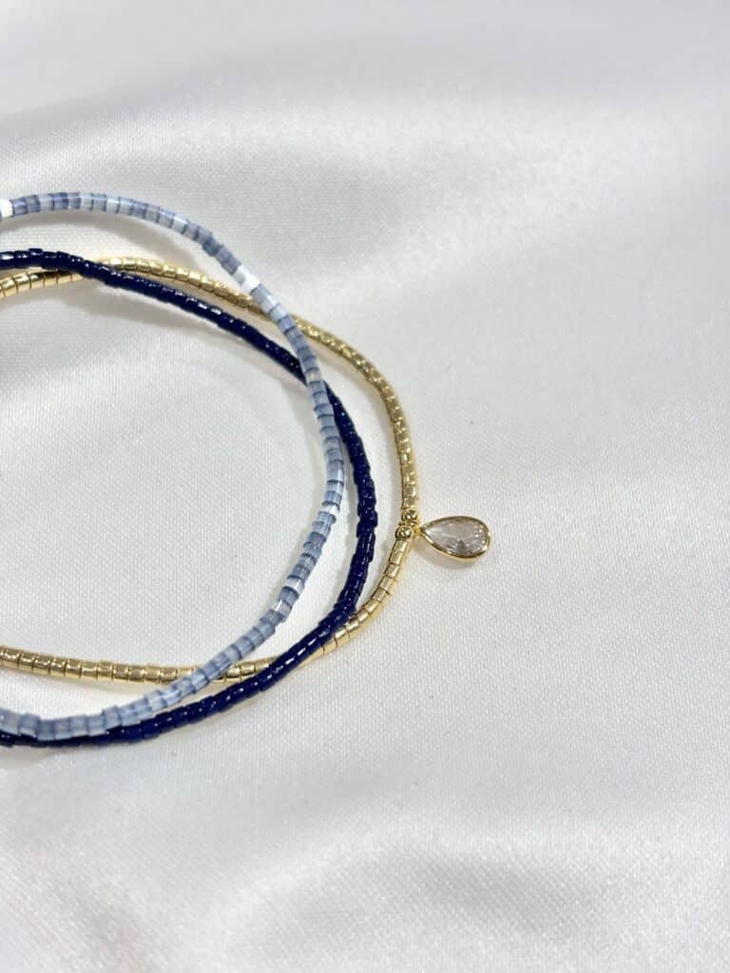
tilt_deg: -44.4
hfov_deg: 28.0
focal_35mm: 52
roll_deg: +10.9
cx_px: 365
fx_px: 1462
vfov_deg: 36.8
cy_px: 486
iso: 32
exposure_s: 1/244
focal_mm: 5.96
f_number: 1.6
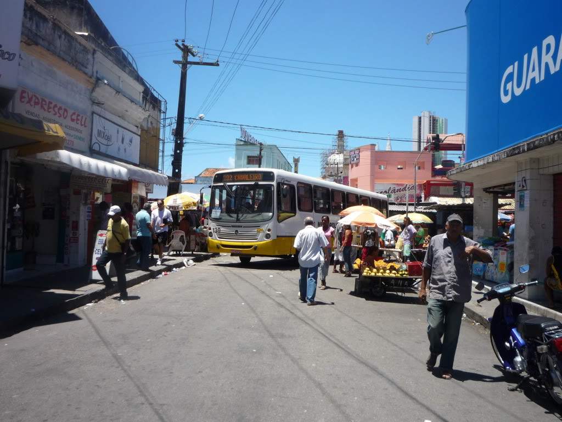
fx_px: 520
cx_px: 281
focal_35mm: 32
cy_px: 211
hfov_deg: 56.8
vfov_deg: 44.2
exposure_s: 1/400
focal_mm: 5.2
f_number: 5
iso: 100
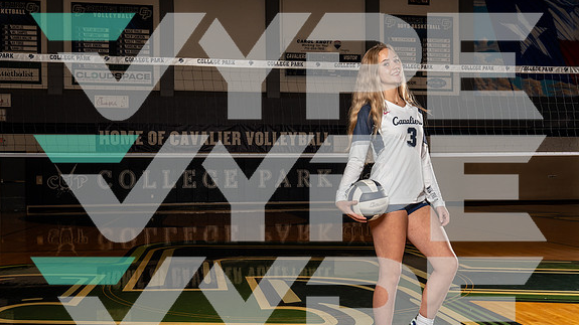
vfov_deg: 31.9
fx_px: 568
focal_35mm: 37
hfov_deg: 54.0
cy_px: 189
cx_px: 290
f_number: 11
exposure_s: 1/250
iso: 640
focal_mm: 35
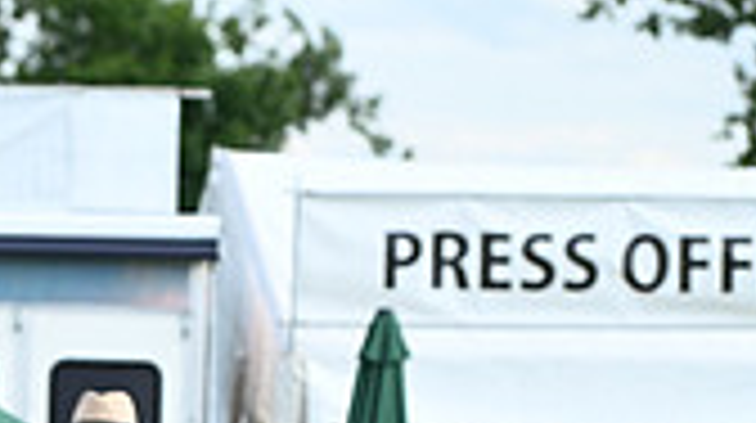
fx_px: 7388
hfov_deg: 5.8
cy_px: 862
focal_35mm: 369
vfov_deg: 3.3
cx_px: -508
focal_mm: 102
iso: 400
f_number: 4.5
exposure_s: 1/1000
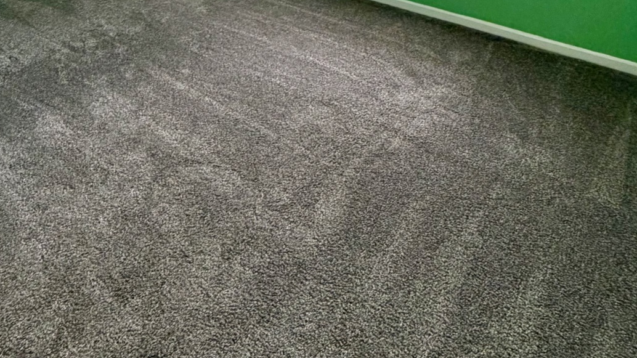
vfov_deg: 25.8
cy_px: -179
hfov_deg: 58.0
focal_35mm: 34
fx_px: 574
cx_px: 296
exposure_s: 1/60
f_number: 2.2
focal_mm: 2.22
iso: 200
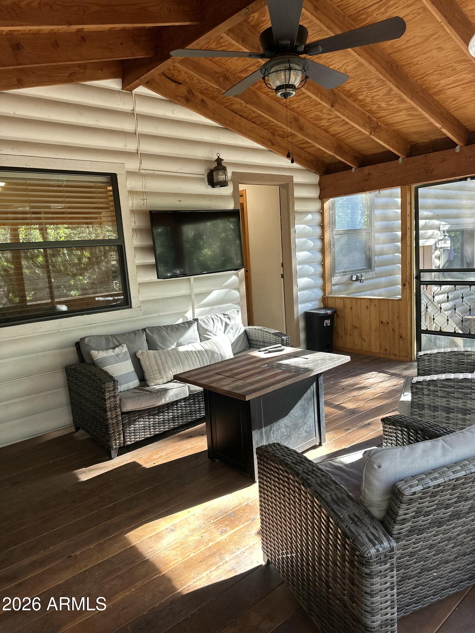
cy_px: 316
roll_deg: +4.1
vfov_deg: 71.6
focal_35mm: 24
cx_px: 238
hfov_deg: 56.8
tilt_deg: -9.2
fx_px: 439
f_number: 1.78
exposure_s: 1/121
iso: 160
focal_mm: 6.86
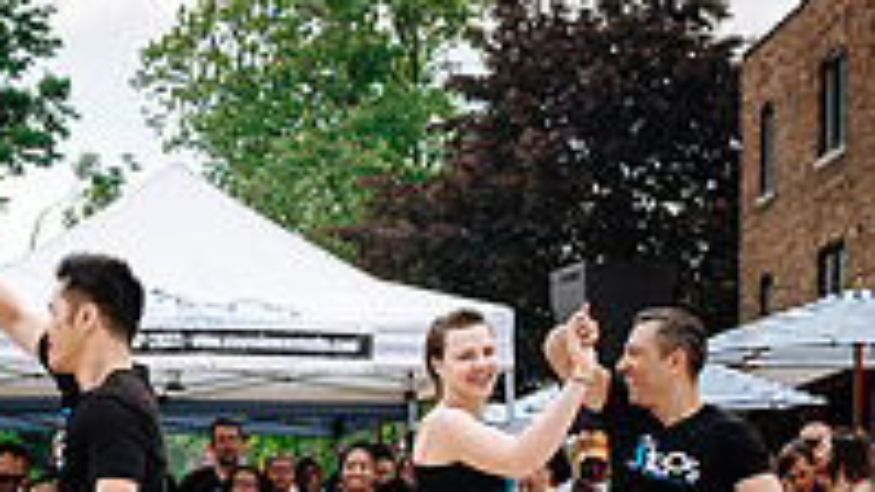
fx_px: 2436
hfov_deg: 20.2
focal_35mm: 105
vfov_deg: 11.4
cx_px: 224
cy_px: 551
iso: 100
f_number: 4
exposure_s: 1/1250
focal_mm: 23
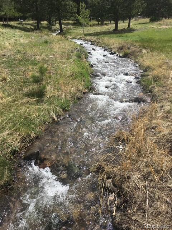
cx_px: 86
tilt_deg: -20.4
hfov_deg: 48.2
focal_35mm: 29
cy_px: 115
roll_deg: +1.2
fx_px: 192
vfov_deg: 61.7
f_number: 2.2
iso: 25
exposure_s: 1/2079
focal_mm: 4.15
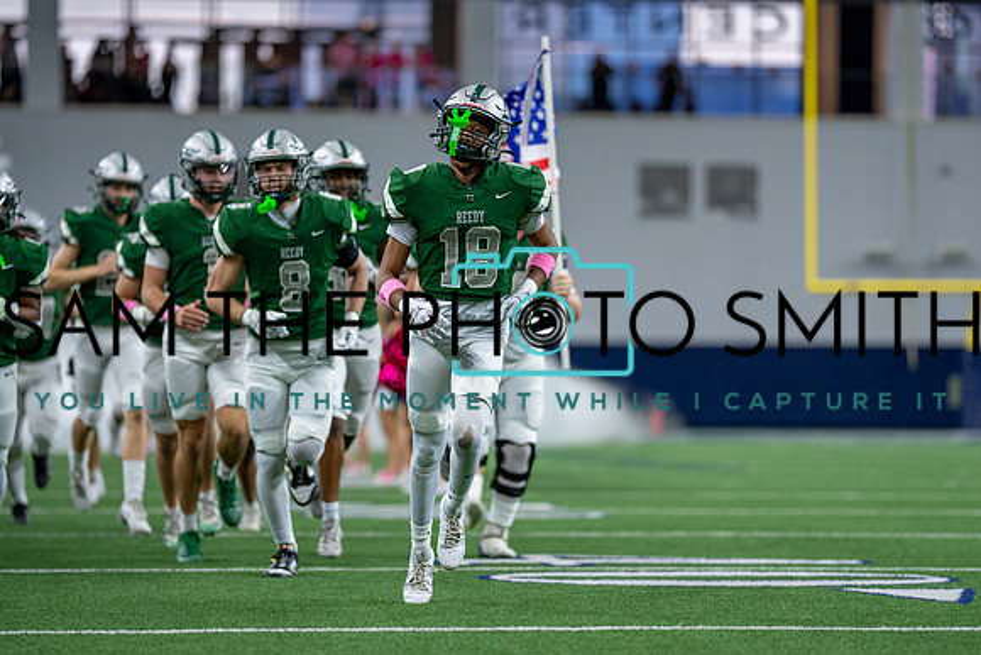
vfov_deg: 8.5
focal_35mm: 161
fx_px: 4386
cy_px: 288
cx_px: 508
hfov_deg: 12.8
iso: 1250
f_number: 1.8
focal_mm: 135
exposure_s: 1/1250
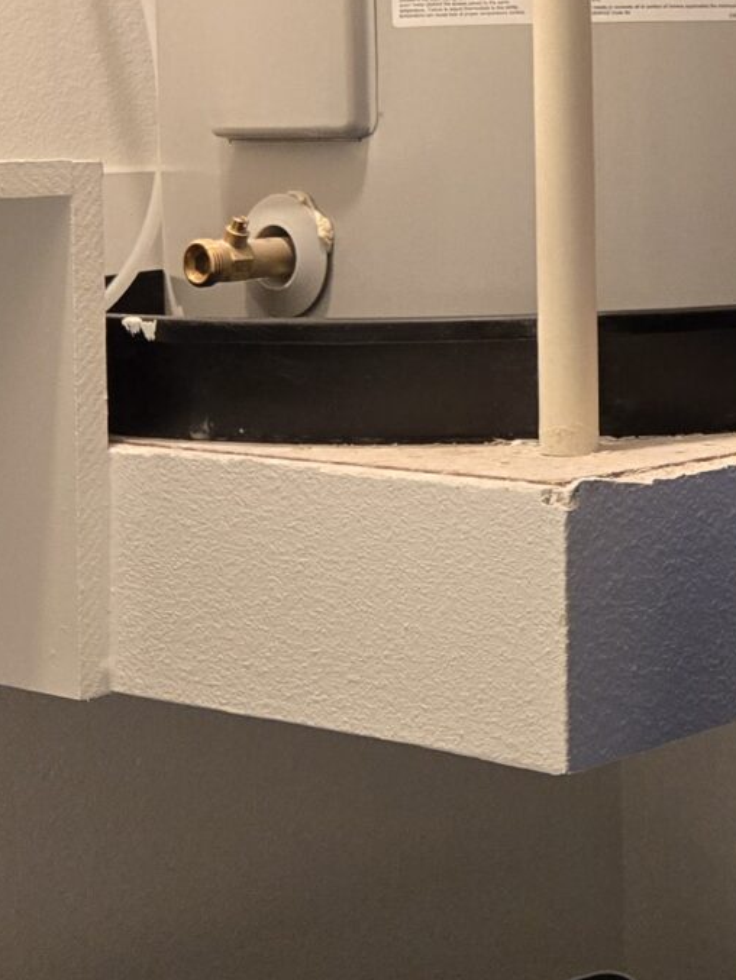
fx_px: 2466
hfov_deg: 15.6
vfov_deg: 22.2
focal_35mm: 87
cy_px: 193
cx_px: 1104
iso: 500
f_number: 1.8
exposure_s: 1/120
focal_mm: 5.4
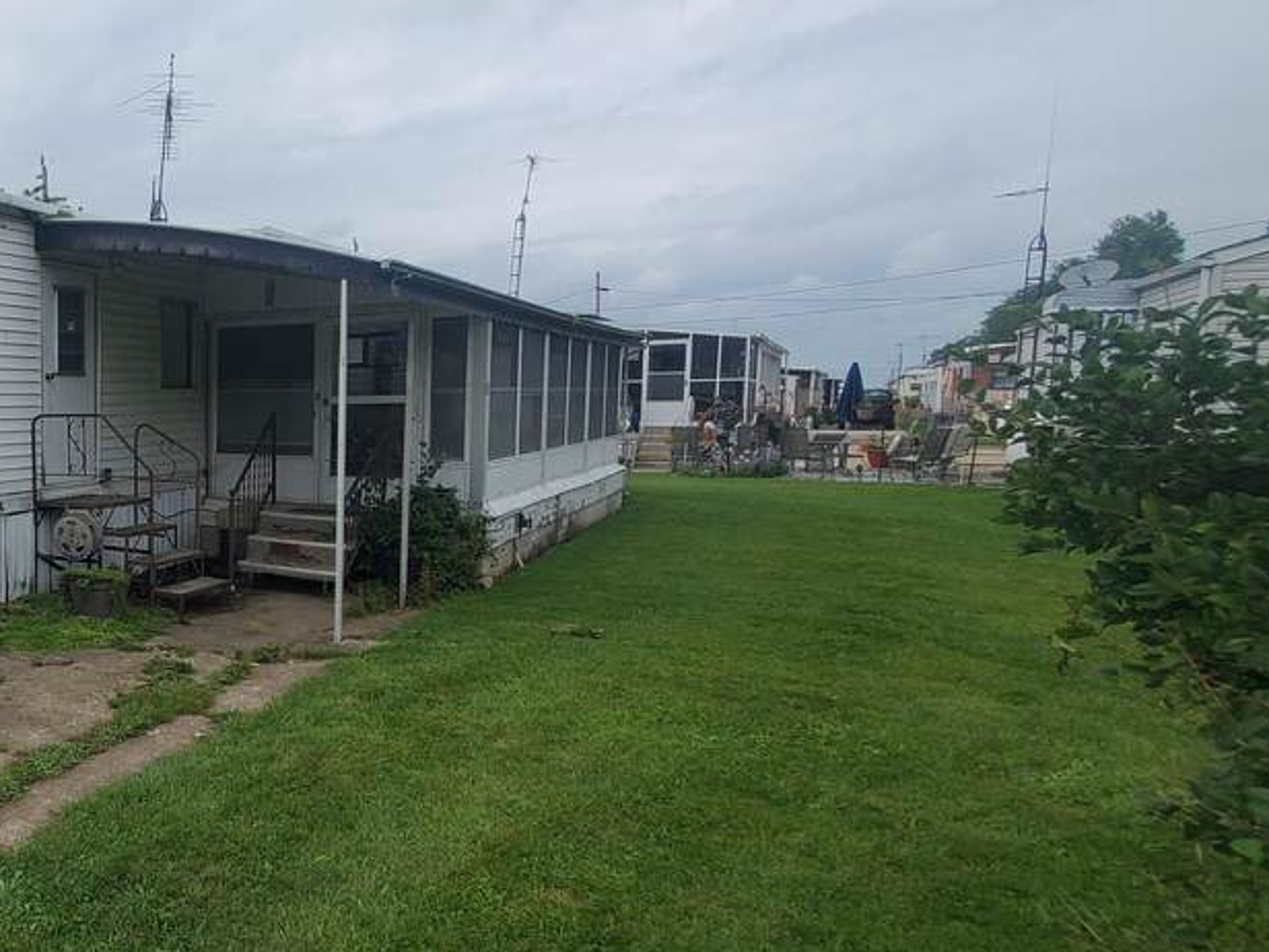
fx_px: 990
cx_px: -21
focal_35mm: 27
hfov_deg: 51.3
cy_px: 478
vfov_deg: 51.4
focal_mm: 1.8
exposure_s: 1/1293
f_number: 2.2
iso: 50
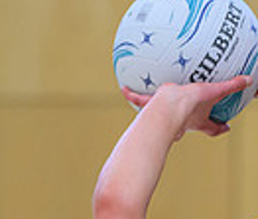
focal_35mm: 1006
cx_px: 313
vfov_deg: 1.6
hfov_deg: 1.9
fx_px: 7862
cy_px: 281
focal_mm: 200
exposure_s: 1/1000
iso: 4000
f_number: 3.2
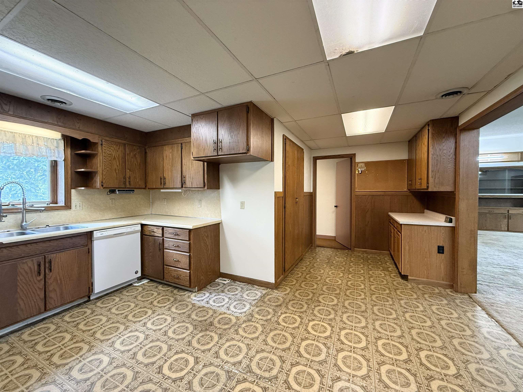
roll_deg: -0.1
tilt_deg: -1.4
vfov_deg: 85.7
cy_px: 196
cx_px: 262
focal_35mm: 14
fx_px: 212
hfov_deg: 102.1
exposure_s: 1/60
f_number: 2.2
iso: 400
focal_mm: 2.22
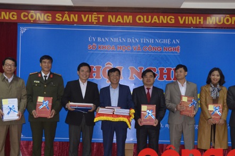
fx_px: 372
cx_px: 123
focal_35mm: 57
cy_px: 92
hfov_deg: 35.0
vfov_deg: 23.7
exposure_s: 1/60
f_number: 6.3
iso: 2000
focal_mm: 30
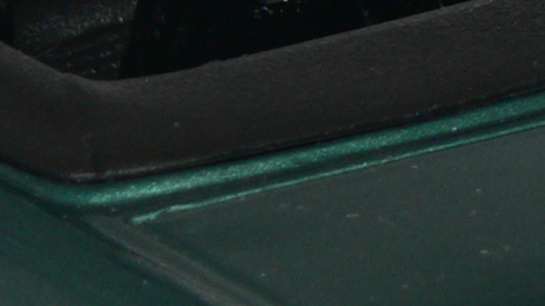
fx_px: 8913
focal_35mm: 617
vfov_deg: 2.0
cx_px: 106
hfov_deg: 3.5
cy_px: 57
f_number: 3.2
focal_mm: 17.3
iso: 80
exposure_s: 1/60
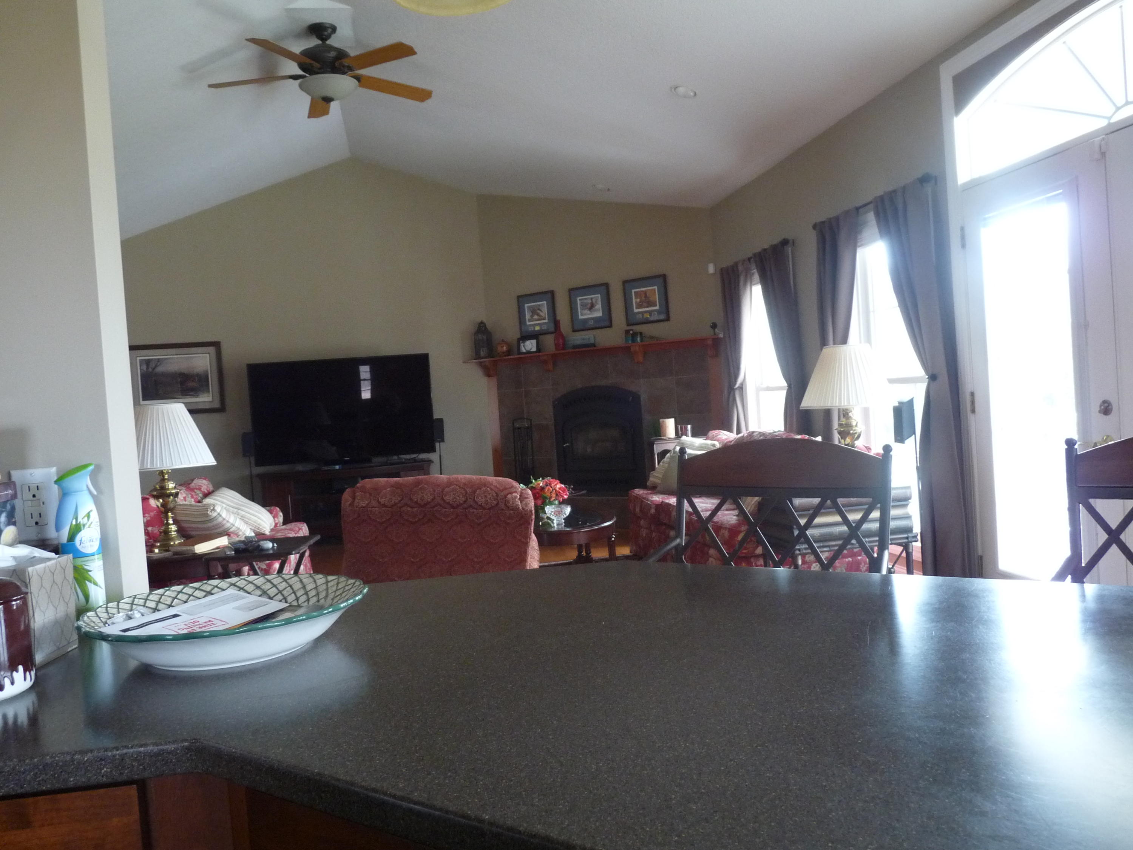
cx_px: 566
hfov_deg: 65.3
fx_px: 884
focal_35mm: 27
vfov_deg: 51.4
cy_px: 425
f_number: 2.8
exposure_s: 1/30
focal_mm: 4.8
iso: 320
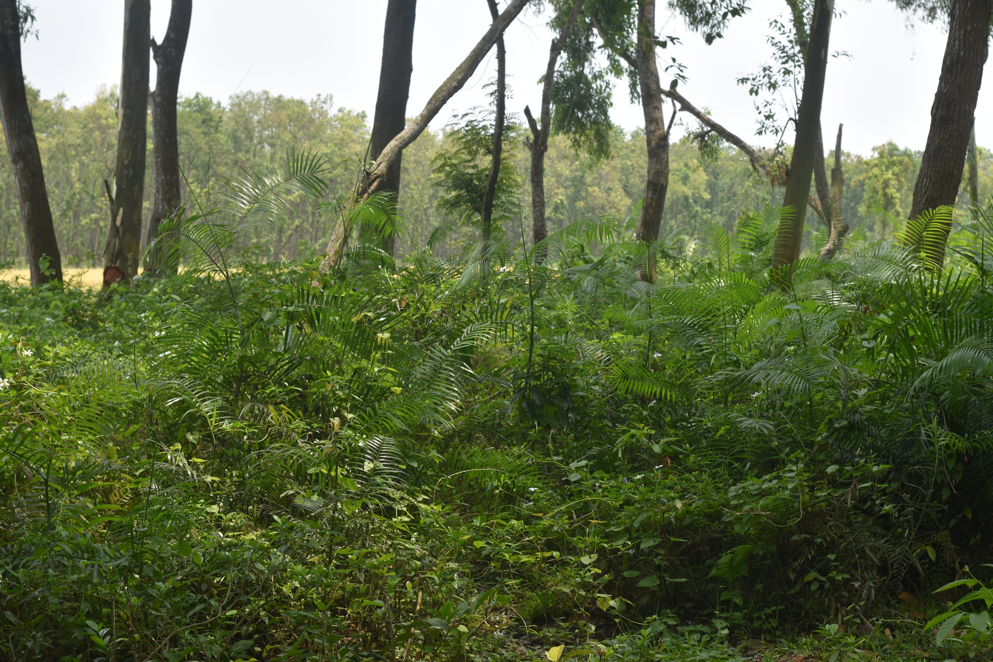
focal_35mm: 75
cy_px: 331
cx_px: 496
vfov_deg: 18.2
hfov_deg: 27.0
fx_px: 2069
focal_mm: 50
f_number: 9.5
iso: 200
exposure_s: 1/350
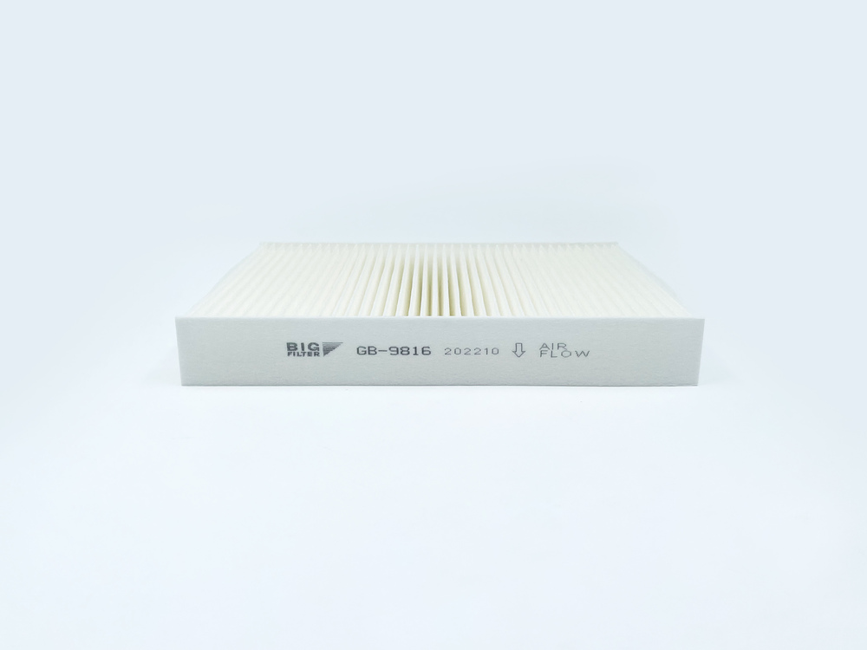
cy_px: 325
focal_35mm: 26
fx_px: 651
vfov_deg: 53.1
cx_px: 434
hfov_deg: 67.3
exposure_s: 1/1435
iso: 32
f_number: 1.6
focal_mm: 4.2
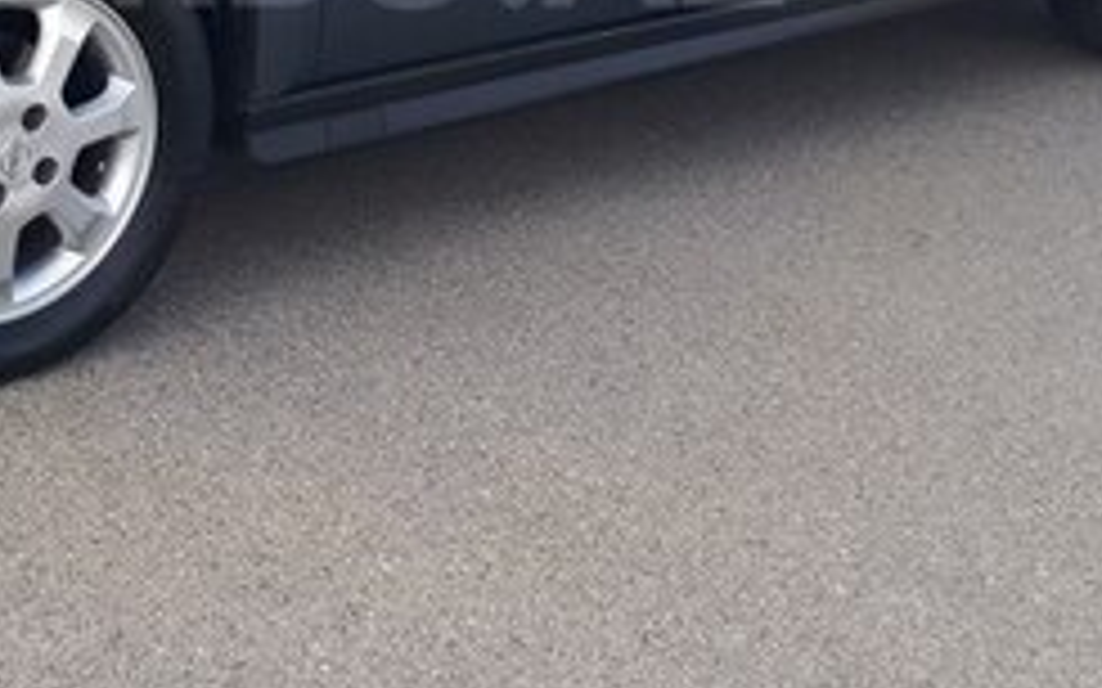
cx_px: 324
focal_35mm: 77
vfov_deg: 16.4
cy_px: -61
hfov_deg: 26.6
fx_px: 2312
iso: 40
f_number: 1.9
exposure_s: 1/165
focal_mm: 3.6
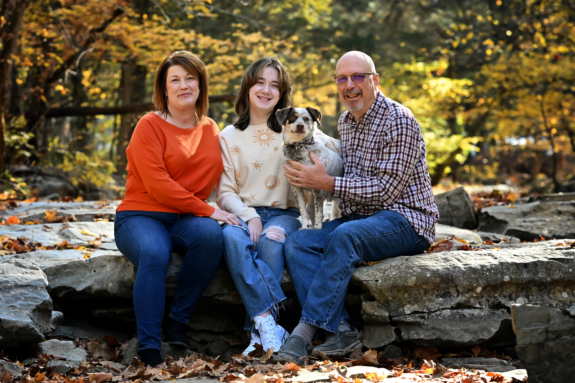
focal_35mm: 128
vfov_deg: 10.8
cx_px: 288
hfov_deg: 16.1
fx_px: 2036
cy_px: 192
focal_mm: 85
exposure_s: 1/1000
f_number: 3.5
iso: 1800
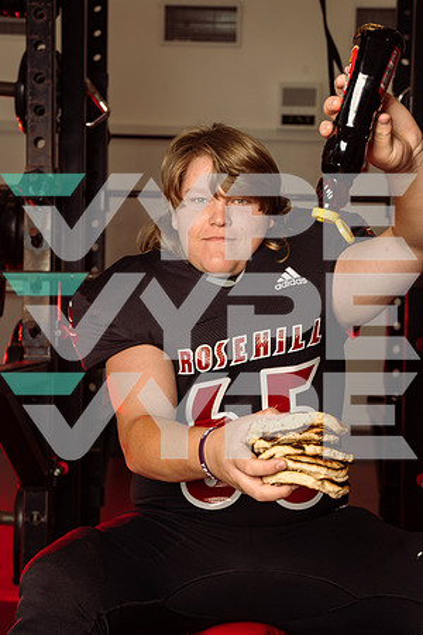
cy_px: 318
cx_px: 212
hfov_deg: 22.6
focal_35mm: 60
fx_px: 1057
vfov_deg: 33.4
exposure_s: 1/250
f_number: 6.3
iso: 250
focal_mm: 60
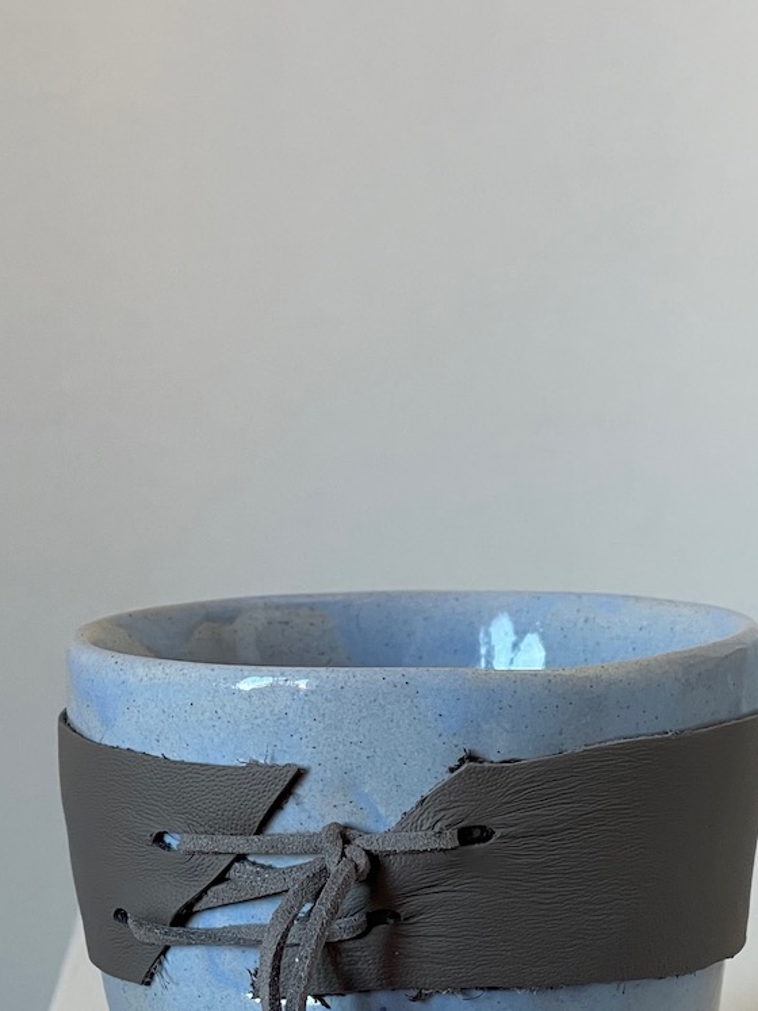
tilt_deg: -6.9
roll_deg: +2.6
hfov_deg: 12.6
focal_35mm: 117
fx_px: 3417
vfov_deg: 16.8
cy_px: 526
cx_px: 213
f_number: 2.2
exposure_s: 1/66
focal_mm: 7.5
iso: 200
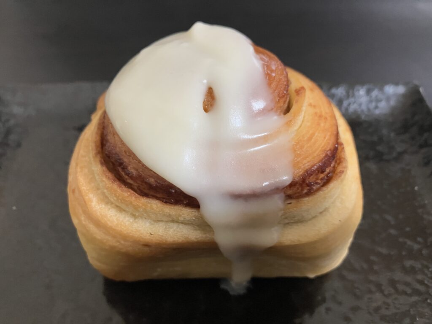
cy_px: 162
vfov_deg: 49.7
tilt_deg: -46.7
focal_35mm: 28
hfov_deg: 63.4
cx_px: 216
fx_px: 349
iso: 320
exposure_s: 1/43
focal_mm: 3.99
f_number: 1.8
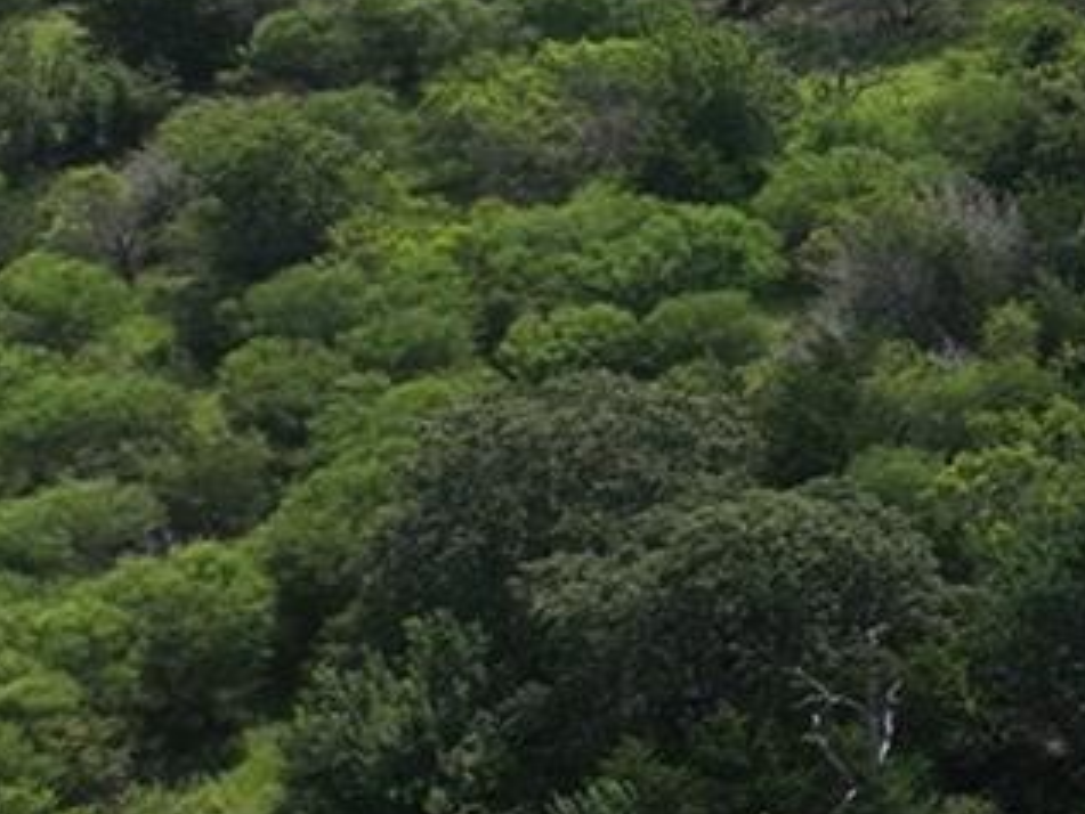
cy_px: 62
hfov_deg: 10.0
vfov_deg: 9.5
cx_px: 3101
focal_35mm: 155
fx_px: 4860
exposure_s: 1/3200
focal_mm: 12.29
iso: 140
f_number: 2.8
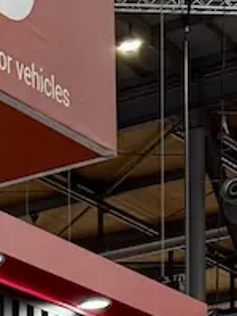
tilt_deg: +1.5
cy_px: 572
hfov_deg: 7.9
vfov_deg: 11.4
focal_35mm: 161
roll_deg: -0.7
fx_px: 1471
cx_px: -495
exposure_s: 1/285
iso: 100
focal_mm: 6.76
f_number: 1.78
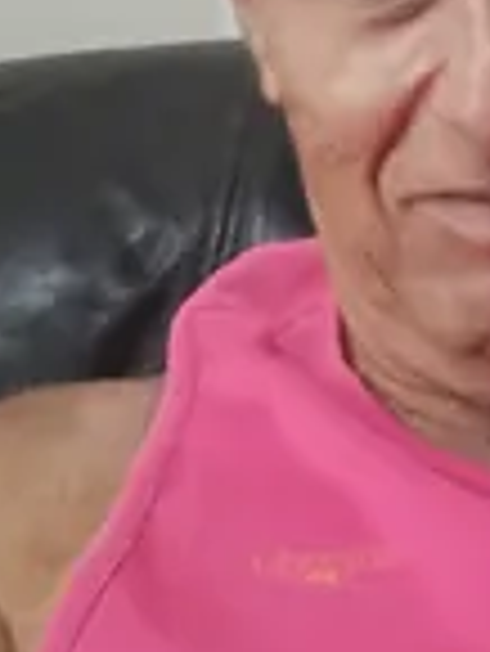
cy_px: -229
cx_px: 652
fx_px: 1583
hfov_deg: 16.5
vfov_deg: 20.9
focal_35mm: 84
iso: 1407
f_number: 2.2
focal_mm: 2.59
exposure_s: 1/20
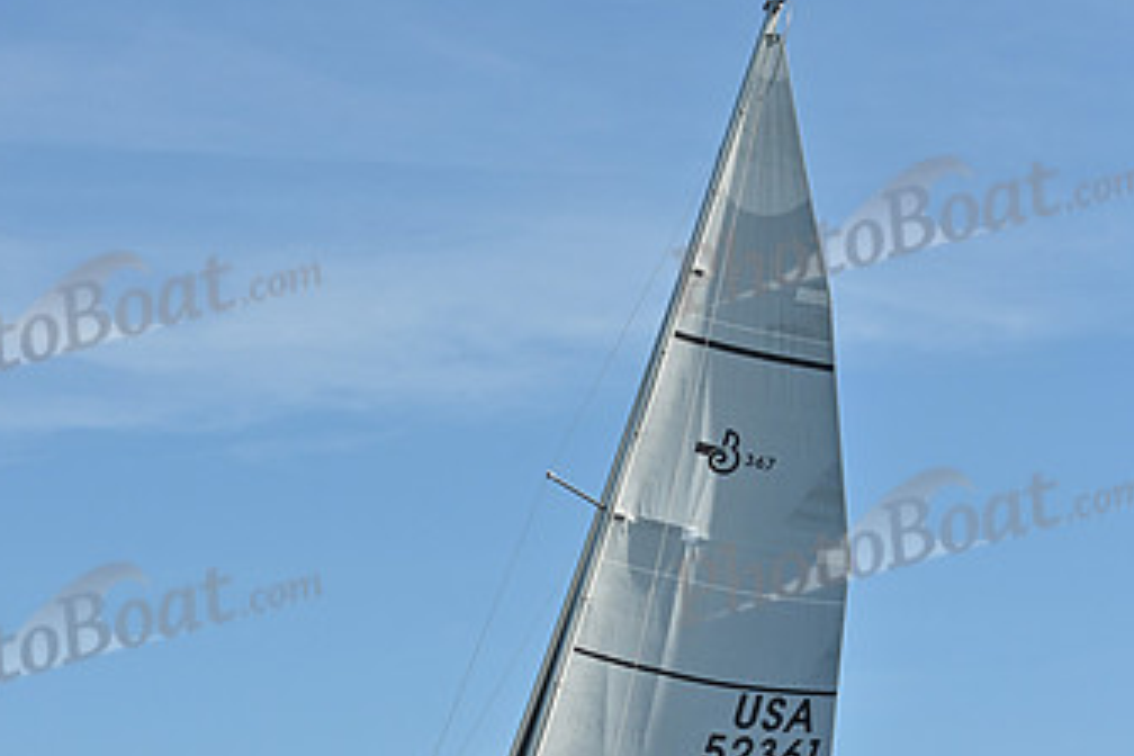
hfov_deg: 16.9
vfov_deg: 11.2
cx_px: 498
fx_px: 3811
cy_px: 763
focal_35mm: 121
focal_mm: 70
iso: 250
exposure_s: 1/1250
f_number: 8
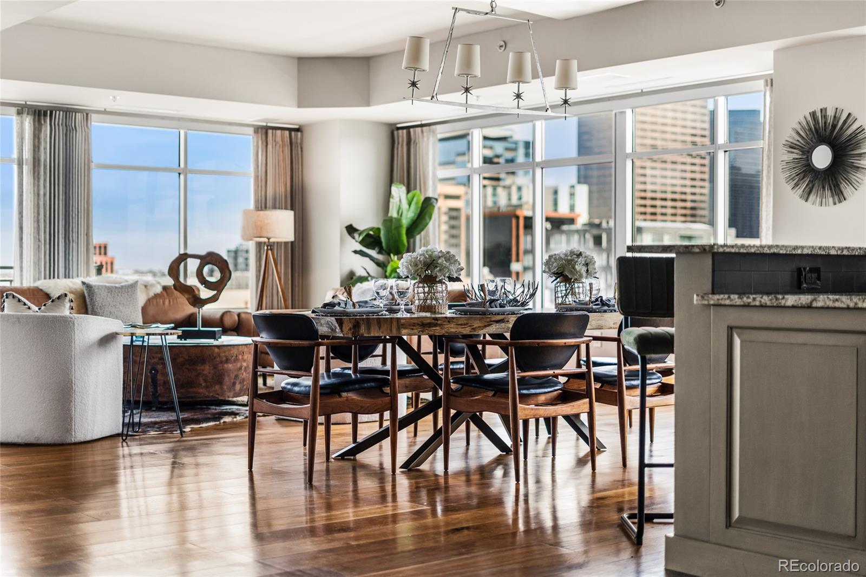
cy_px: 288
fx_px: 1202
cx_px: 433
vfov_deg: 27.0
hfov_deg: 39.6
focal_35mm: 50
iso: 320
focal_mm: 50
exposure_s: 1/100
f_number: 1.8
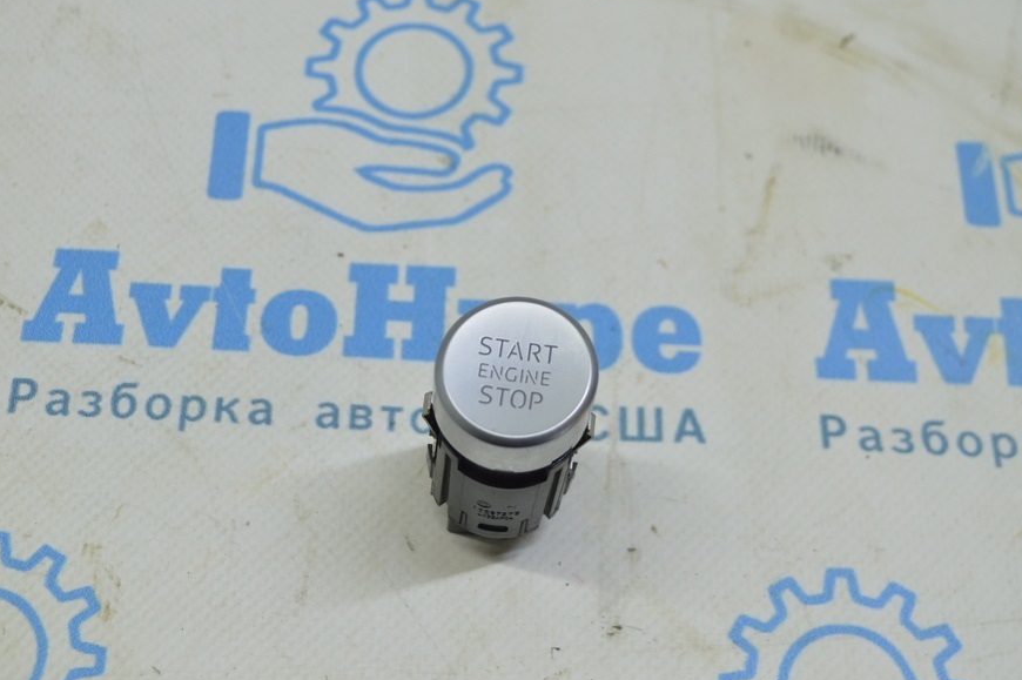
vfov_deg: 22.6
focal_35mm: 60
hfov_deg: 33.4
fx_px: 1702
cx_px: 431
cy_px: 313
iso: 400
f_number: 5.6
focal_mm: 34
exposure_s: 1/40
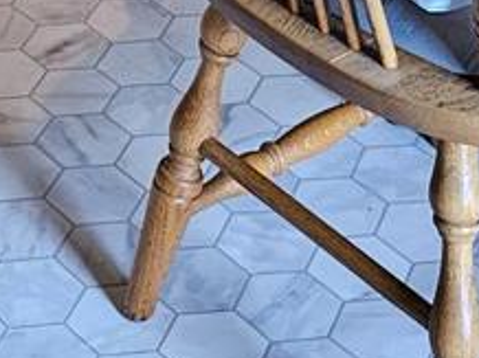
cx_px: -7
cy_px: -657
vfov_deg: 8.4
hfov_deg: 12.8
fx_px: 2101
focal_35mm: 152
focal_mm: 6.3
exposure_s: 1/60
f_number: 1.7
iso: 640
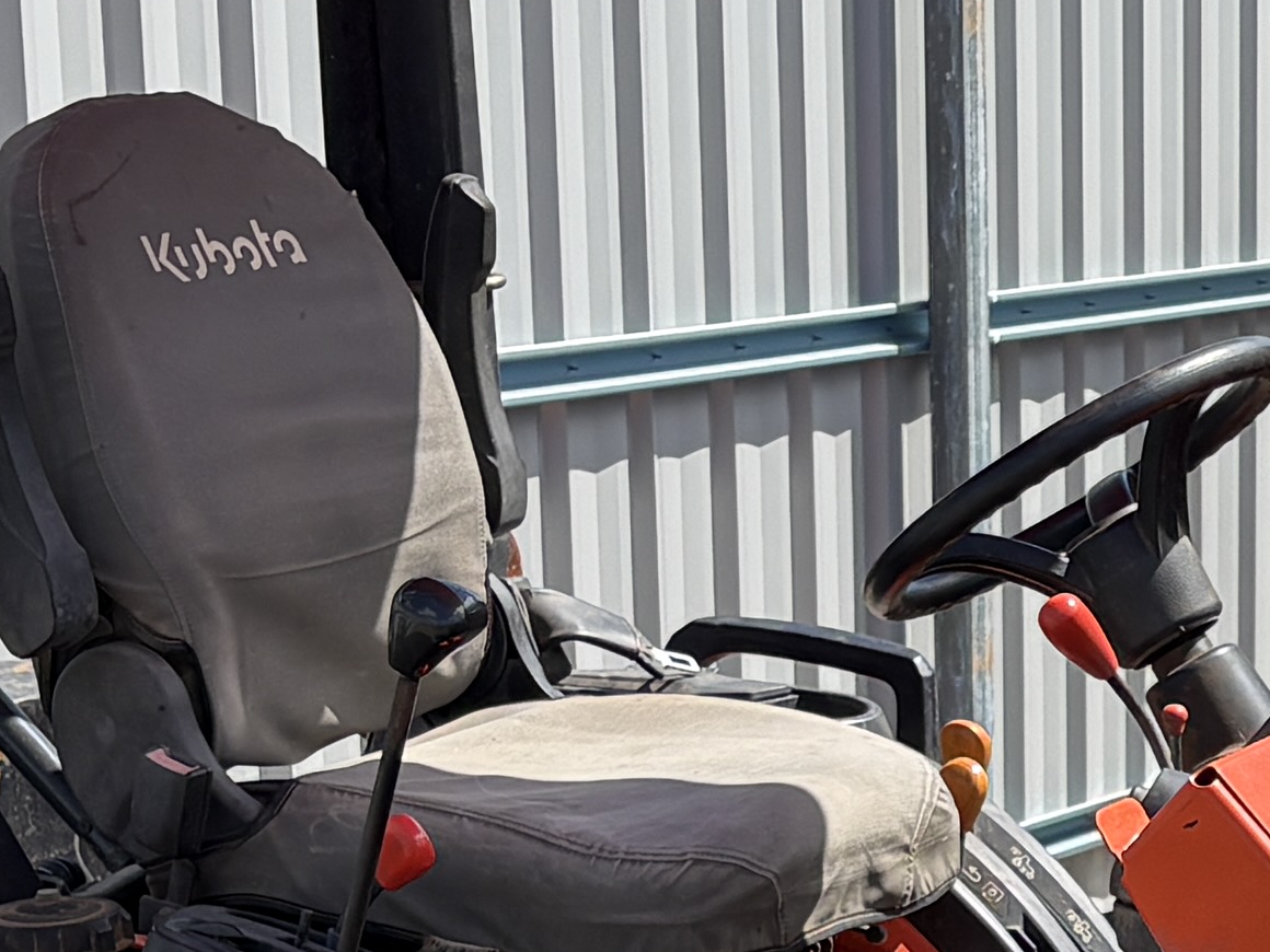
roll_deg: -0.3
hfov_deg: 14.9
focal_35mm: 128
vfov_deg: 11.3
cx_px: 1489
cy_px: 1157
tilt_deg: -13.7
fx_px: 4696
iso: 50
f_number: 1.6
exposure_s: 1/1799
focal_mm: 5.96
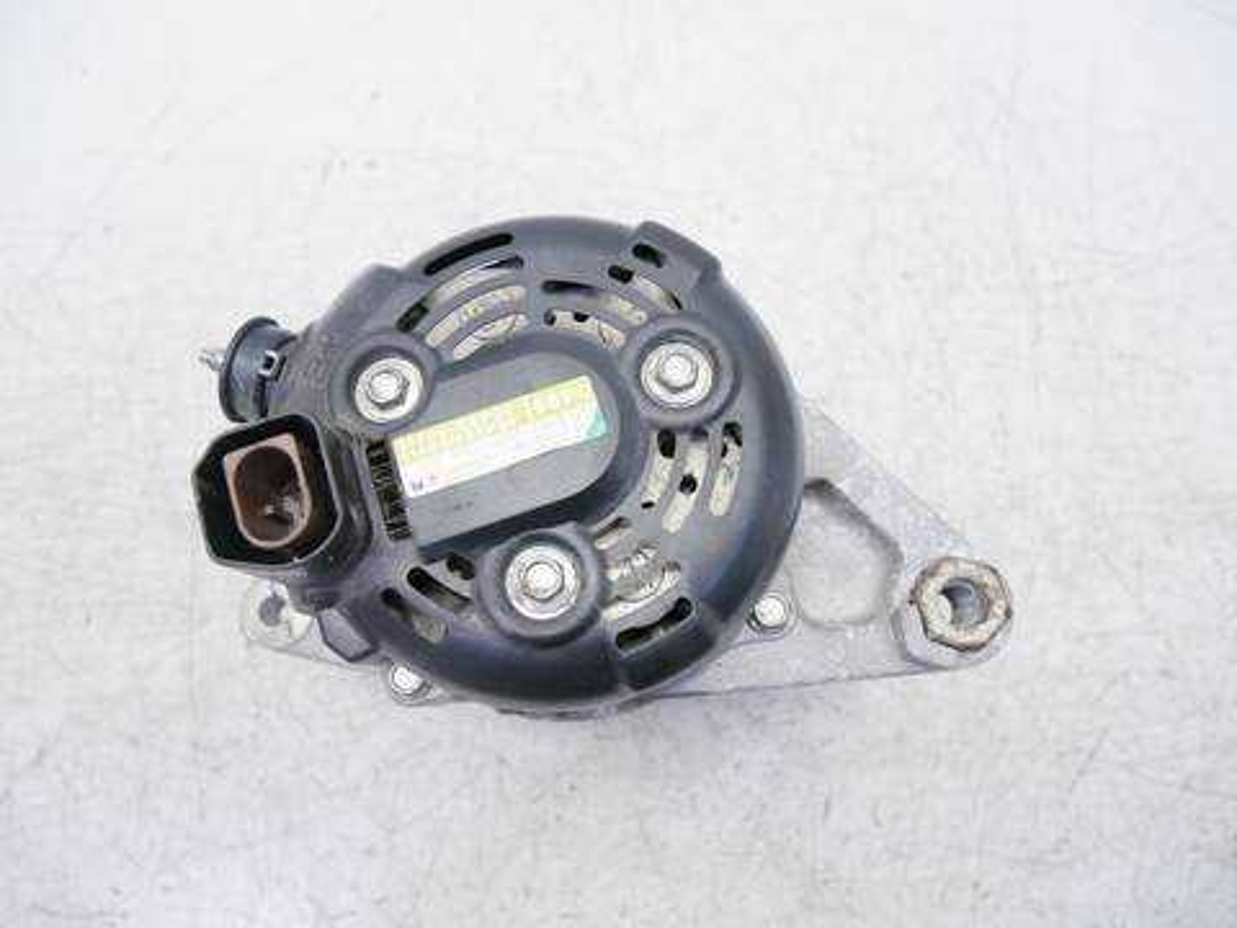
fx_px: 858
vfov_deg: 56.8
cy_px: 464
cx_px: 618
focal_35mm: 24
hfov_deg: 71.6
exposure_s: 1/80
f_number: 3.5
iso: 200
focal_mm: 12
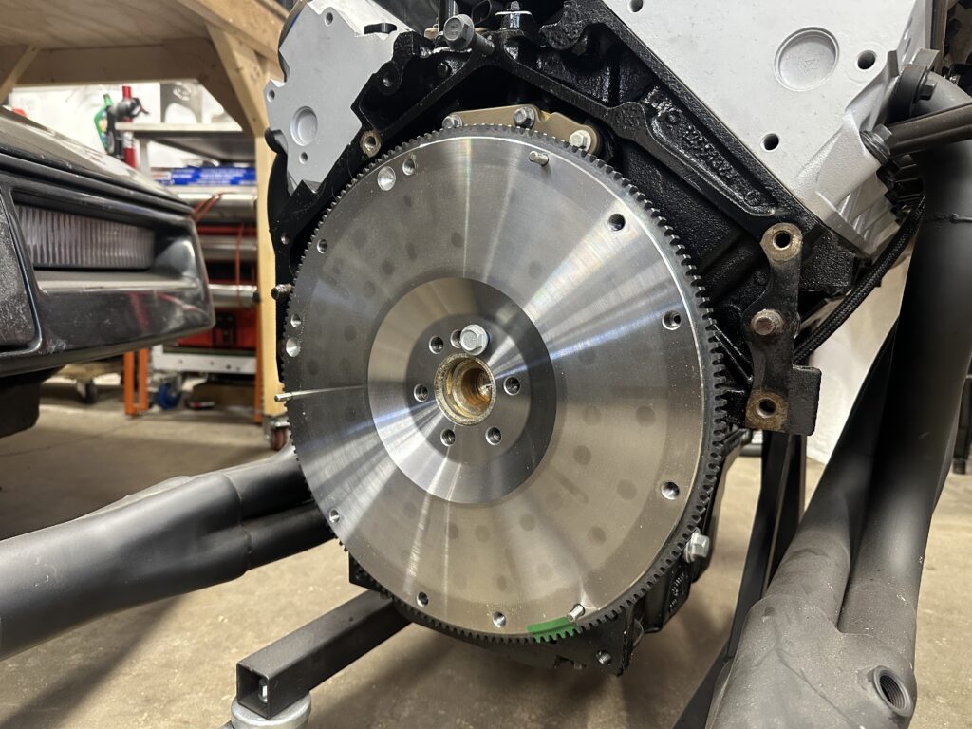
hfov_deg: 71.6
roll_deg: -2.1
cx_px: 486
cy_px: 364
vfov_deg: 56.8
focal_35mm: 24
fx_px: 674
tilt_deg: -6.8
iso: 320
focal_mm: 6.86
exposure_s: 1/60
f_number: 1.78
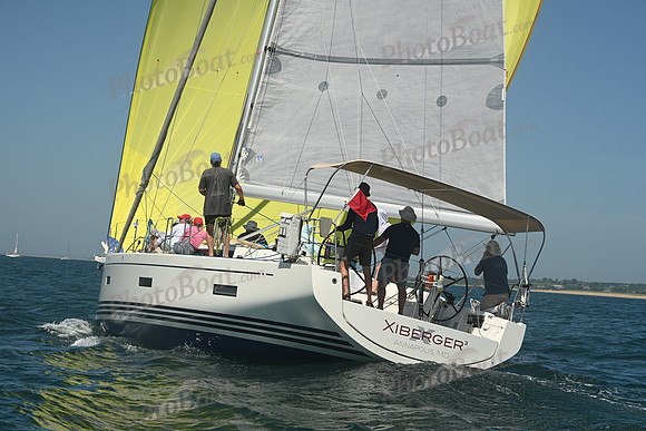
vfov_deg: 19.5
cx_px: 323
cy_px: 216
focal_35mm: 70
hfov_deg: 28.8
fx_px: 1256
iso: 320
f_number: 10
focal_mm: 70
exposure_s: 1/1000
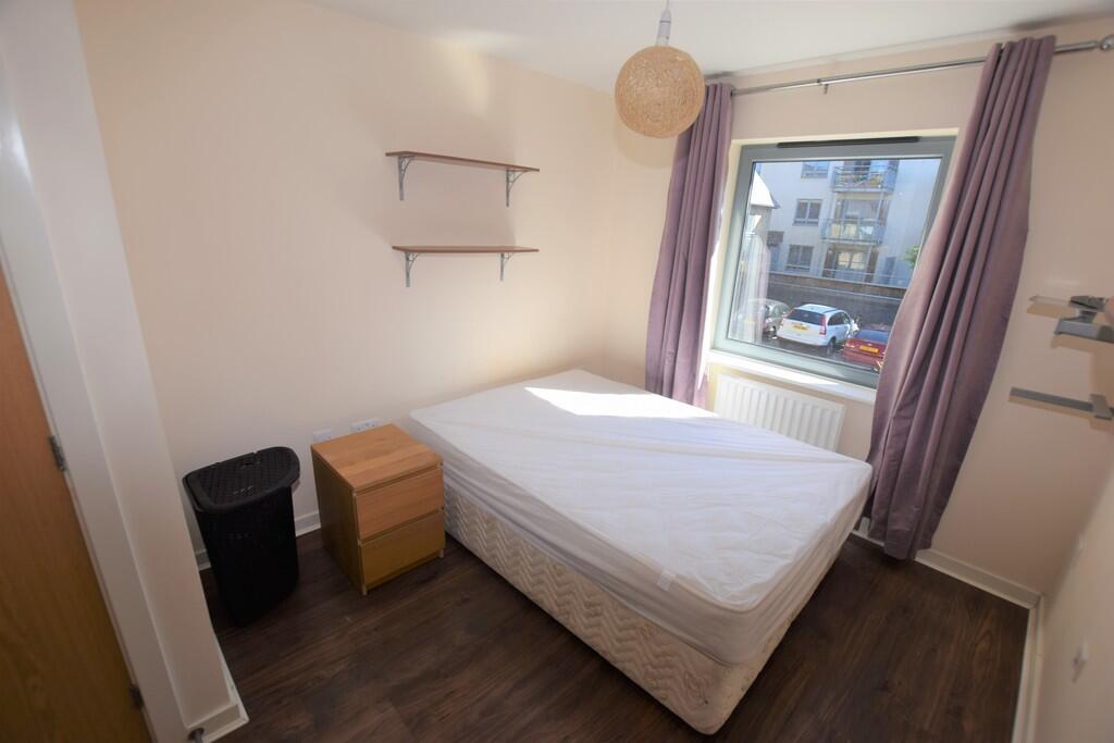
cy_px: 372
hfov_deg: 100.4
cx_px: 557
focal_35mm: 15
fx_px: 464
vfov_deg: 77.3
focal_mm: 10
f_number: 5.6
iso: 110
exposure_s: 1/125
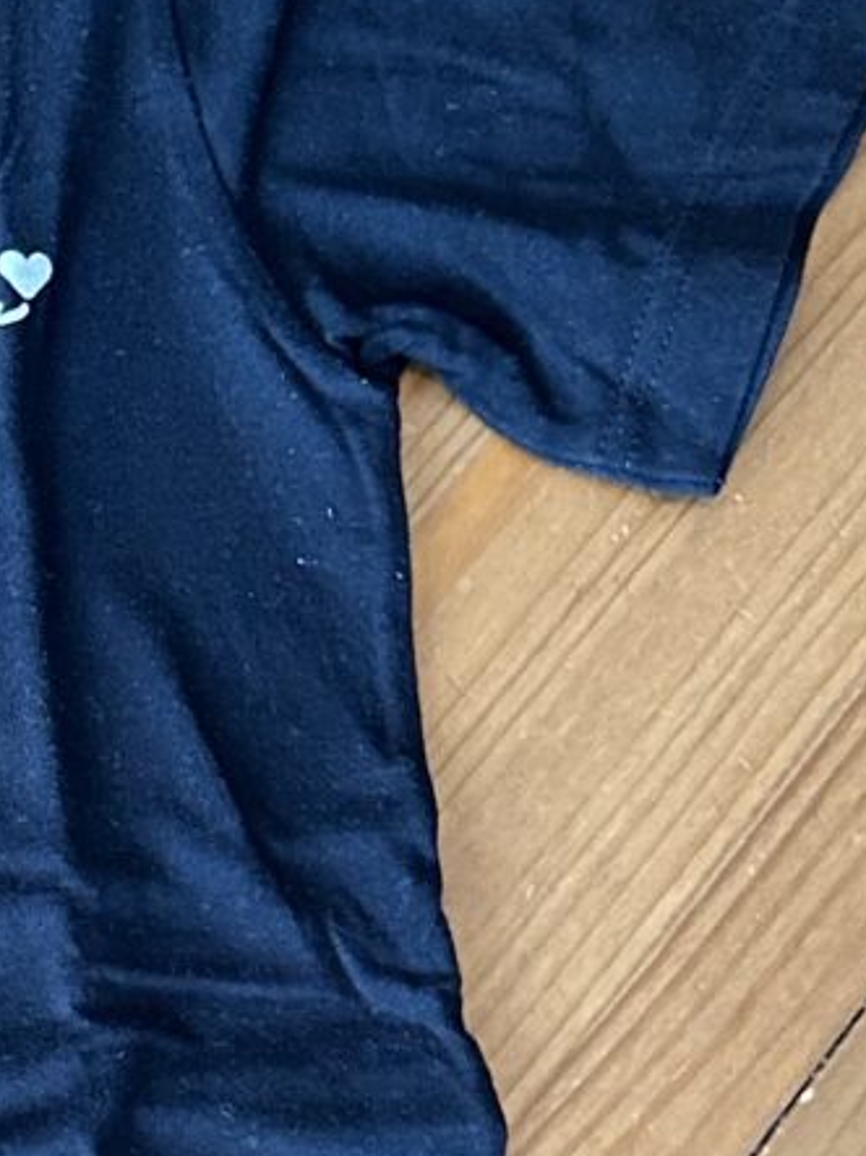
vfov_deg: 17.4
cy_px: 1135
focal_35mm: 111
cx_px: -600
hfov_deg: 12.4
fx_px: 3704
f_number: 1.78
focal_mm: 6.86
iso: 400
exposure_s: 1/60
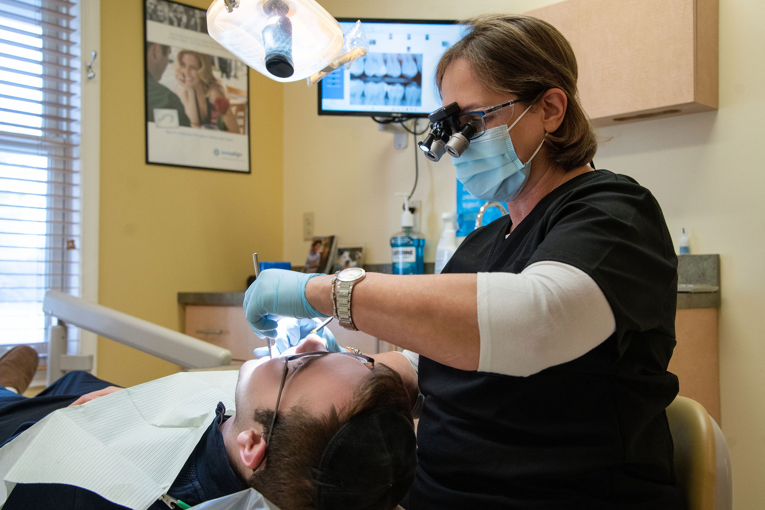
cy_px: 255
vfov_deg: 35.0
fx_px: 807
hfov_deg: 50.7
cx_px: 382
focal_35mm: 38
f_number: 5.6
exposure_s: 1/160
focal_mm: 38
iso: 2000
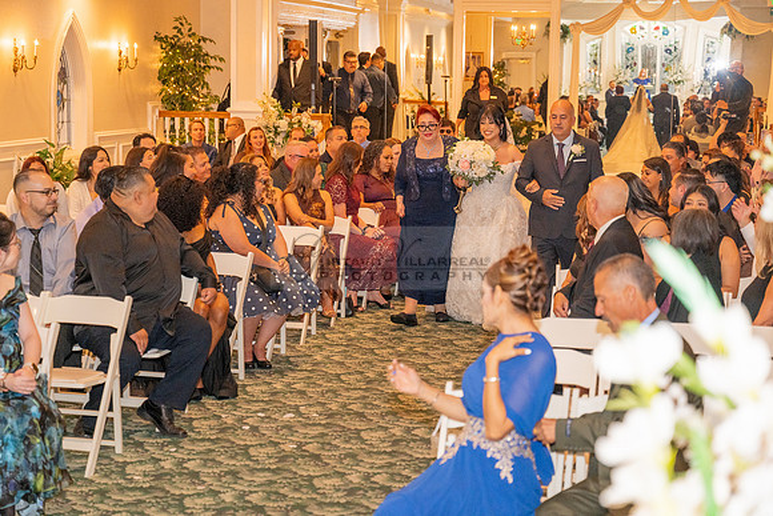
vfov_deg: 19.5
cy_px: 258
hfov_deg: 28.8
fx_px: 1503
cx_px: 386
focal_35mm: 70
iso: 1600
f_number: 3.5
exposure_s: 1/125
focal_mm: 70
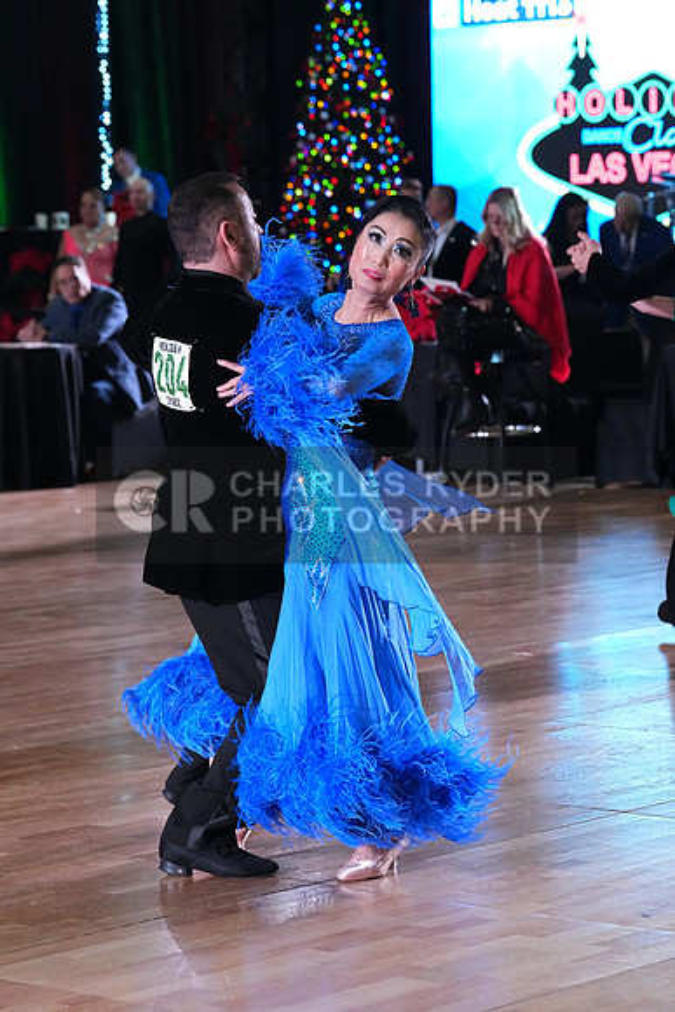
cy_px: 506
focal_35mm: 127
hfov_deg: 10.8
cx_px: 338
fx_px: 3569
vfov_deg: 16.1
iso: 10000
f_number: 6.3
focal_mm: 127
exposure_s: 1/400
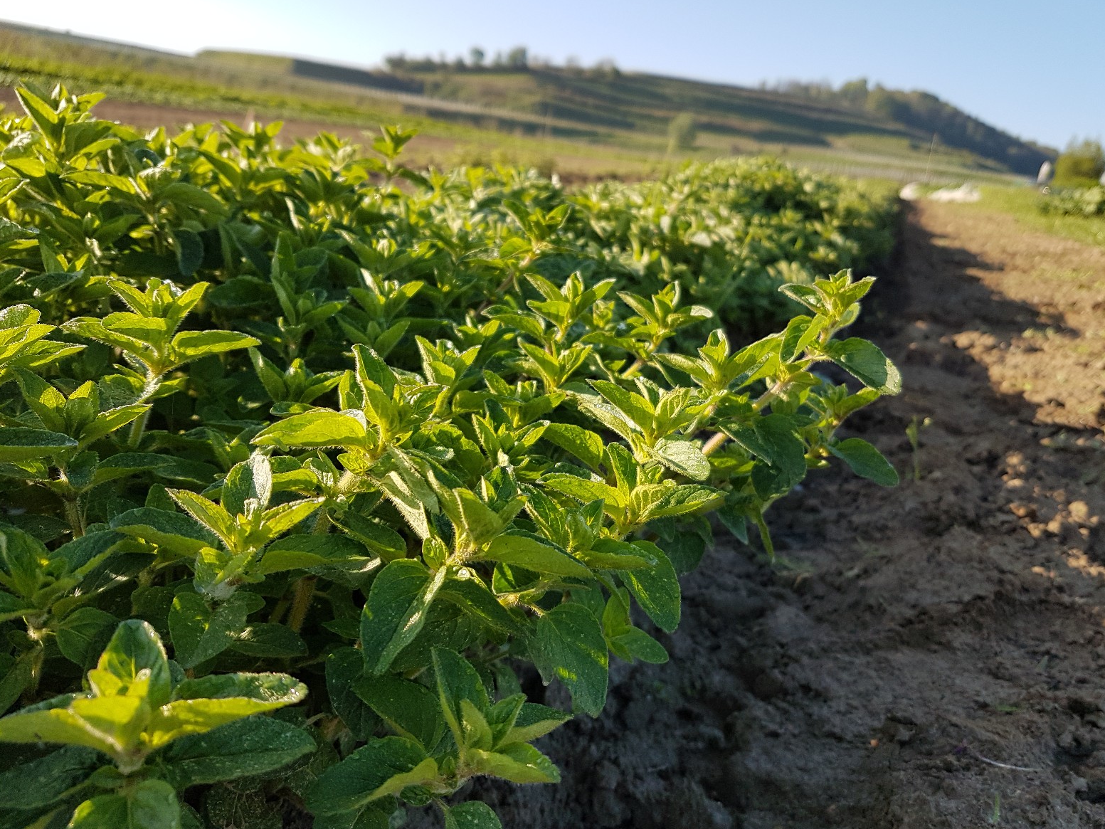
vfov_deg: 51.4
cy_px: 423
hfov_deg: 65.3
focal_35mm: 27
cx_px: 567
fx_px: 862
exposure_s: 1/894
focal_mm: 4.2
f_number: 1.7
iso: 40
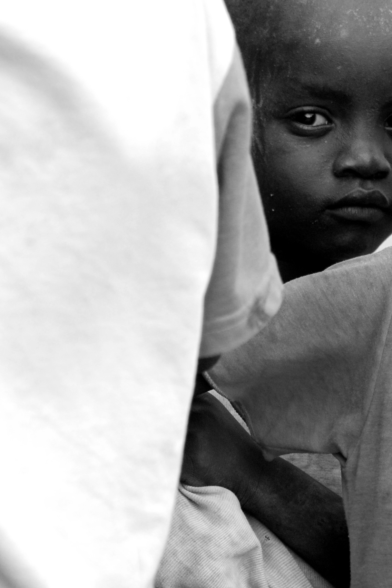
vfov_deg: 7.3
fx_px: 4589
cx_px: 459
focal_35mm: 281
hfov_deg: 4.9
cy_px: 263
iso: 400
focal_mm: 110
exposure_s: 1/500
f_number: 5.6
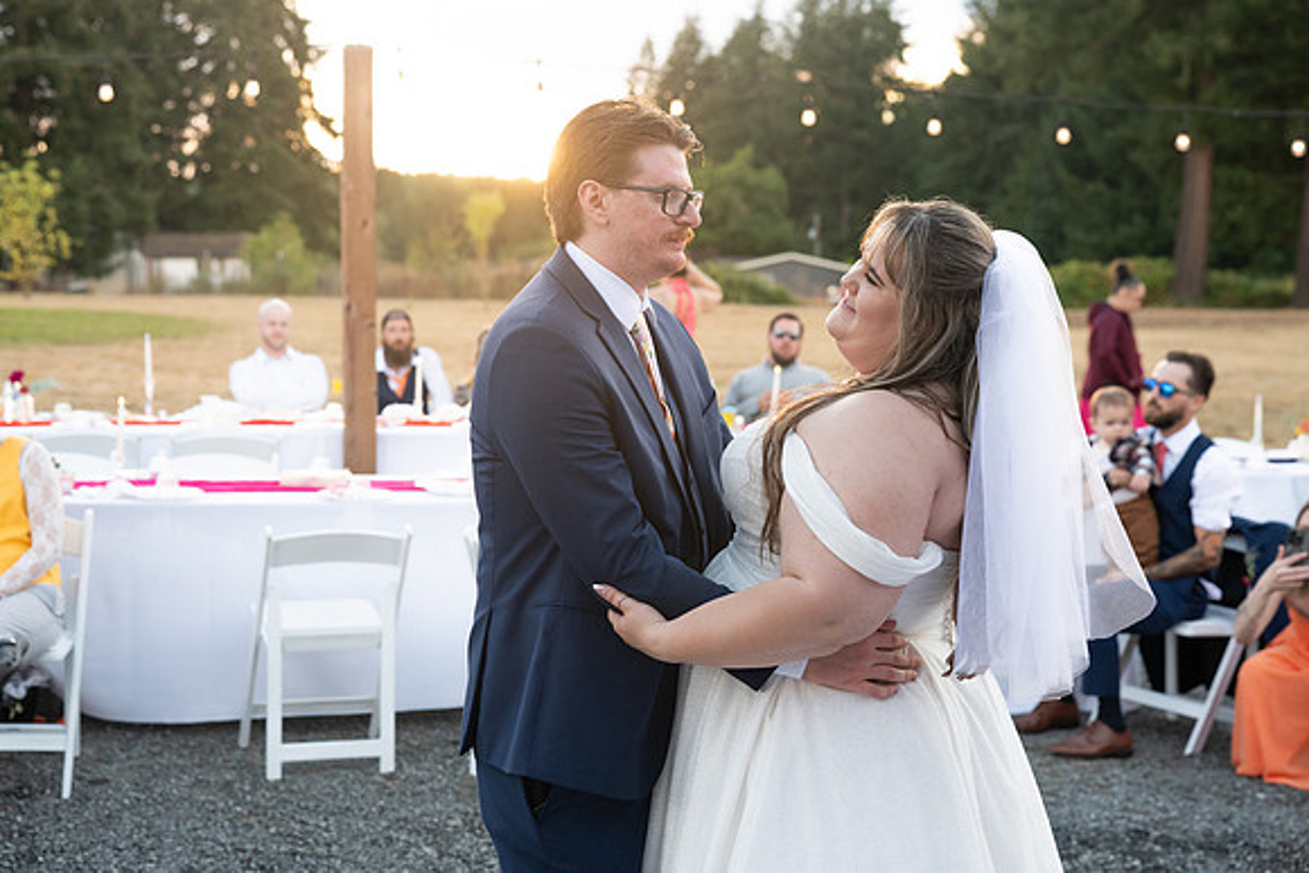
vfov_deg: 25.1
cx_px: 654
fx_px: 1964
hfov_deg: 36.9
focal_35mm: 54
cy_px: 436
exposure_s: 1/500
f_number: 4
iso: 1600
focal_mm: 54
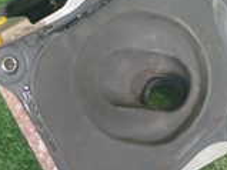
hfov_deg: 16.9
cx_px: 253
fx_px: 740
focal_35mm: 113
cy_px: 49
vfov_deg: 13.1
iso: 200
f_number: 2.3
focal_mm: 5.4
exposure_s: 1/40
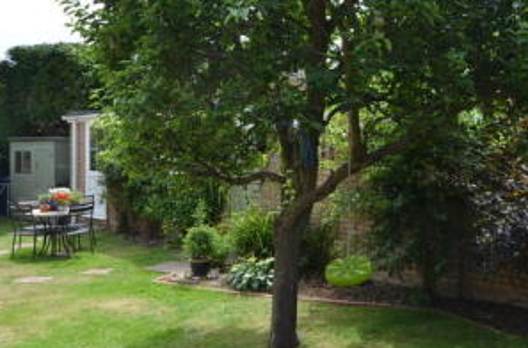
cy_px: 146
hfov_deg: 45.4
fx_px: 630
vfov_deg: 30.9
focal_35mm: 43
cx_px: 277
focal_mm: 13
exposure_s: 1/160
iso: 100
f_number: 7.1
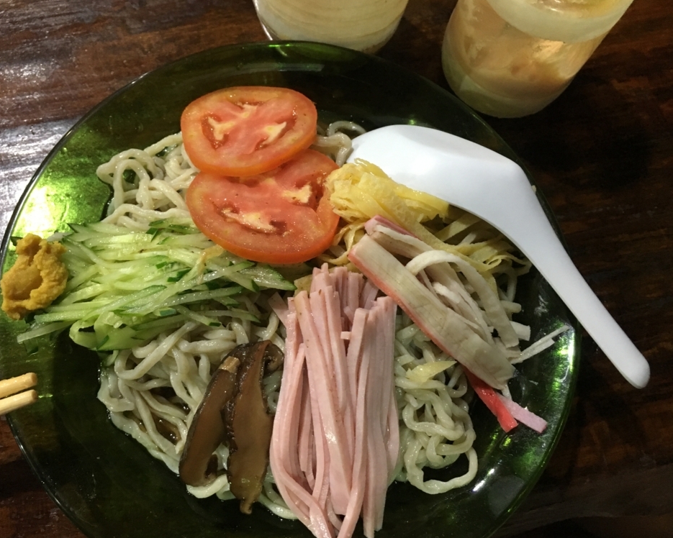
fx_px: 617
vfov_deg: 47.1
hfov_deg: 57.1
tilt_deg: -74.3
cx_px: 309
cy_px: 274
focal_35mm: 31
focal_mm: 4.15
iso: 200
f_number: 2.2
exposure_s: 1/17
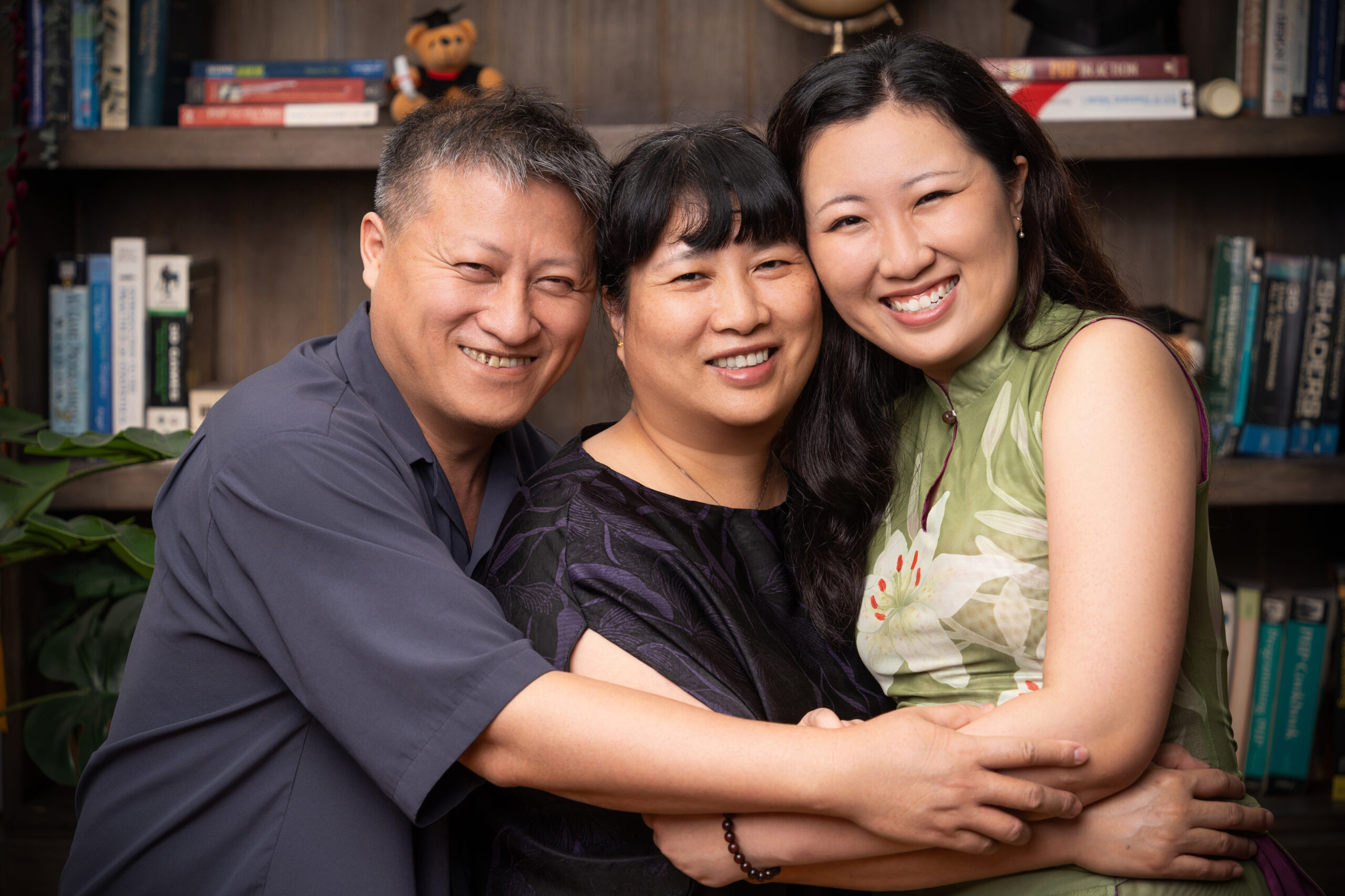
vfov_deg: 13.0
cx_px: 672
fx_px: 3923
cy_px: 448
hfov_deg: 19.5
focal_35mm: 105
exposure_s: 1/125
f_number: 5
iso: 125
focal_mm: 105
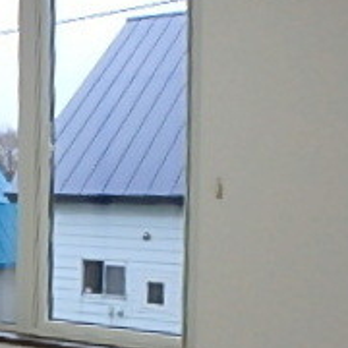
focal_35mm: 66
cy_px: 220
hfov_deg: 22.1
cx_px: -157
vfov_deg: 26.0
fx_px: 751
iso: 200
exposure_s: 1/60
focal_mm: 3.7
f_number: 3.5
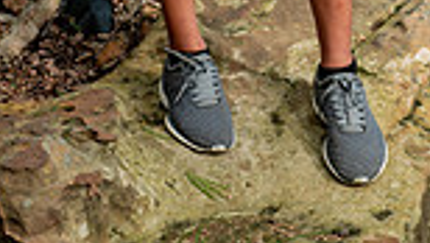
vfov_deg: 7.2
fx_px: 1815
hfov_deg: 13.5
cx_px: 249
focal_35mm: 159
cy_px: -355
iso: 200
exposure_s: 1/200
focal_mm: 52
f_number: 7.1
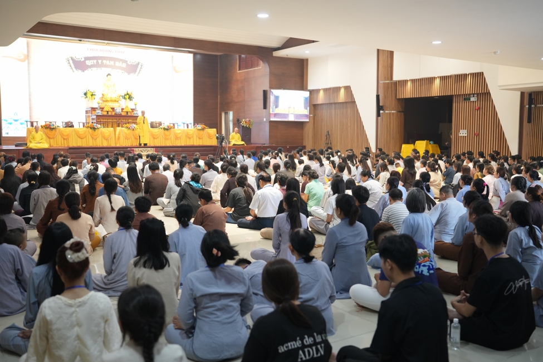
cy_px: 181
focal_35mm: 35
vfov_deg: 37.9
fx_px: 528
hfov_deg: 54.4
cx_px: 272
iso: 2000
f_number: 2.5
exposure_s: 1/125
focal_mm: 35
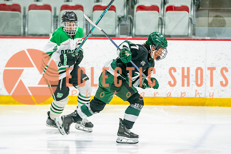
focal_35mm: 304
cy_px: 78
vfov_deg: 4.5
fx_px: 1953
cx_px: 100
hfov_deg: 6.8
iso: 1000
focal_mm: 182
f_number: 3.2
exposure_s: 1/640
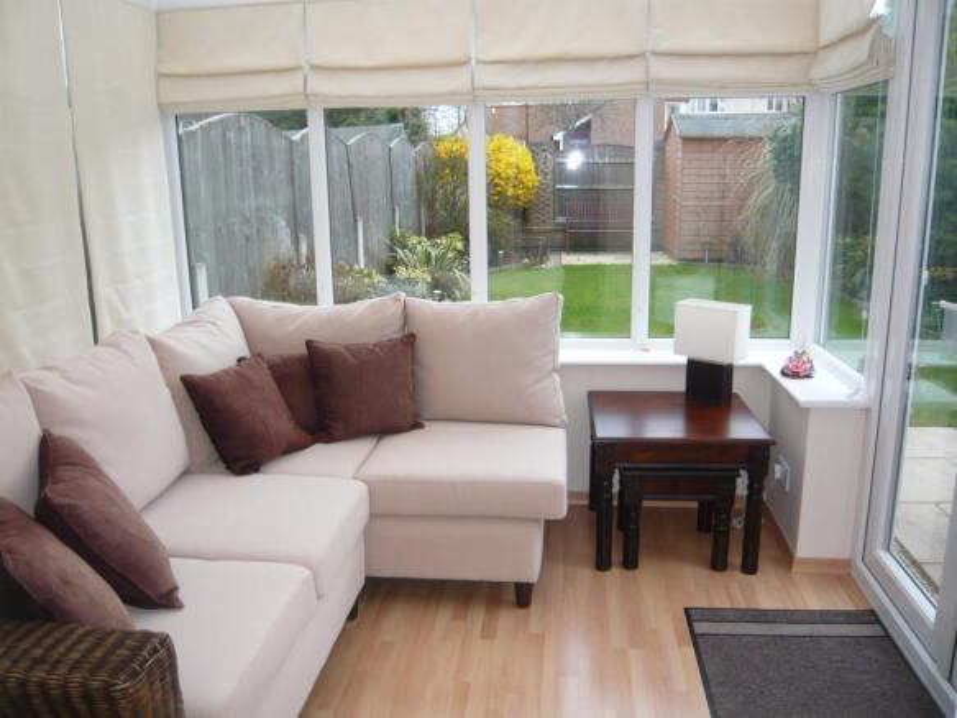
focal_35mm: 28
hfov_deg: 63.5
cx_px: 478
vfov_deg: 49.7
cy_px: 359
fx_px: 774
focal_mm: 4.6
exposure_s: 1/40
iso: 100
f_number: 2.8
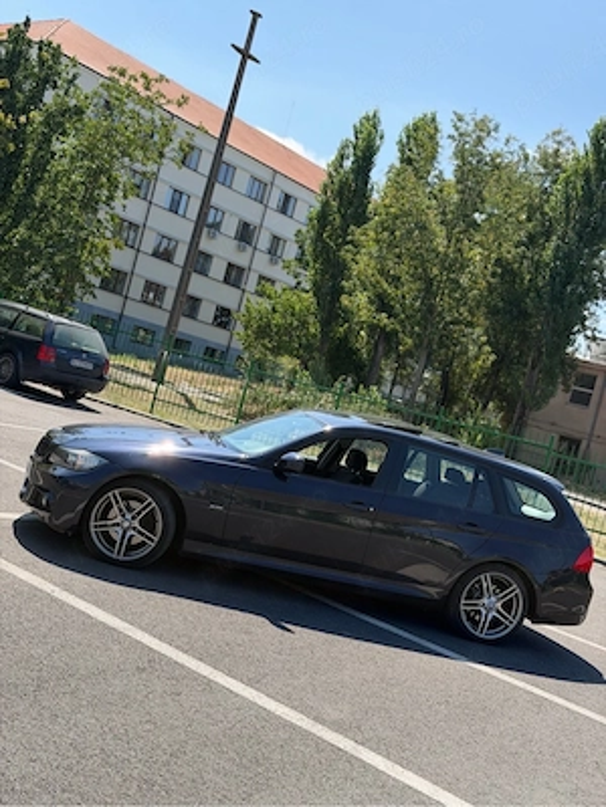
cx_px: 303
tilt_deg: -0.2
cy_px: 404
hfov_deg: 30.3
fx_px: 1120
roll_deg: -15.0
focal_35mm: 48
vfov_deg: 39.7
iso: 100
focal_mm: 6.76
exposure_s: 1/3378
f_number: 1.78
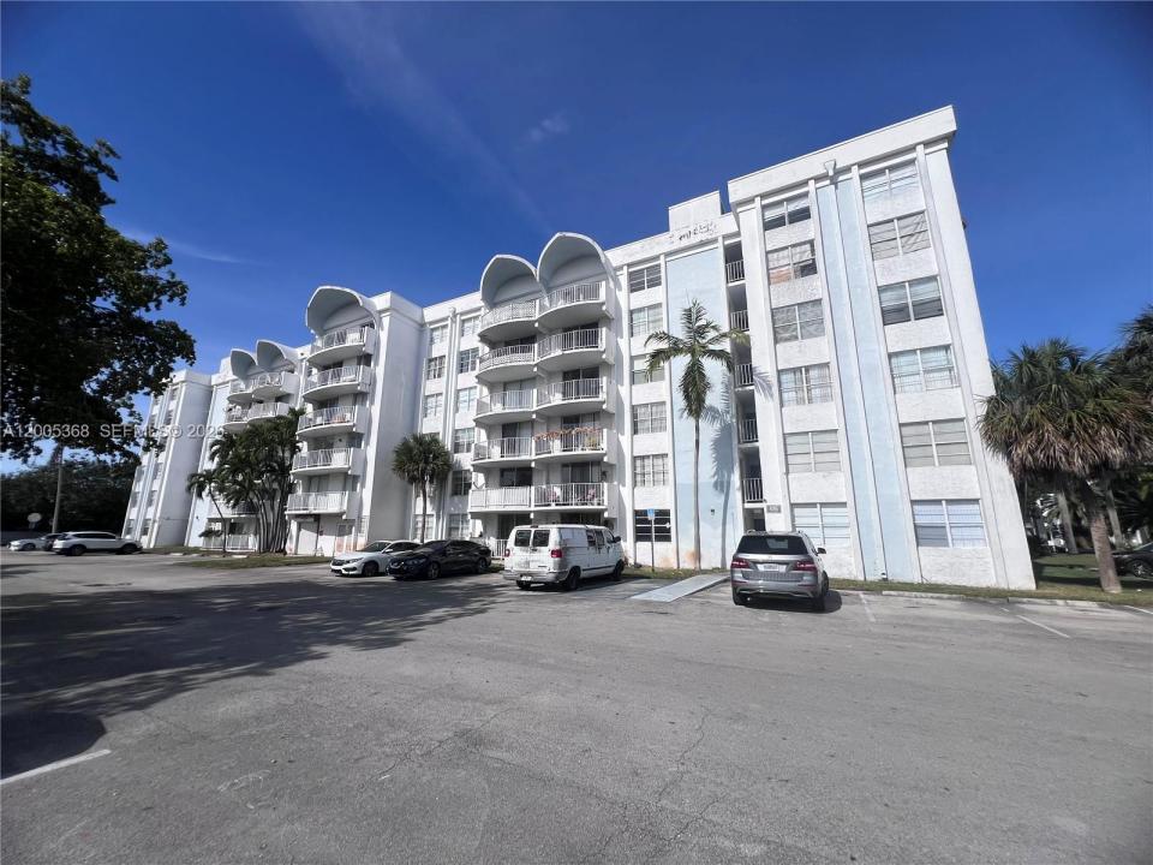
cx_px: 576
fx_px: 433
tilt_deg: +12.2
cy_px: 432
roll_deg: +0.2
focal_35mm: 13
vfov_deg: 89.9
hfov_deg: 106.2
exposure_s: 1/4219
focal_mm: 1.57
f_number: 1.8
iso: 40
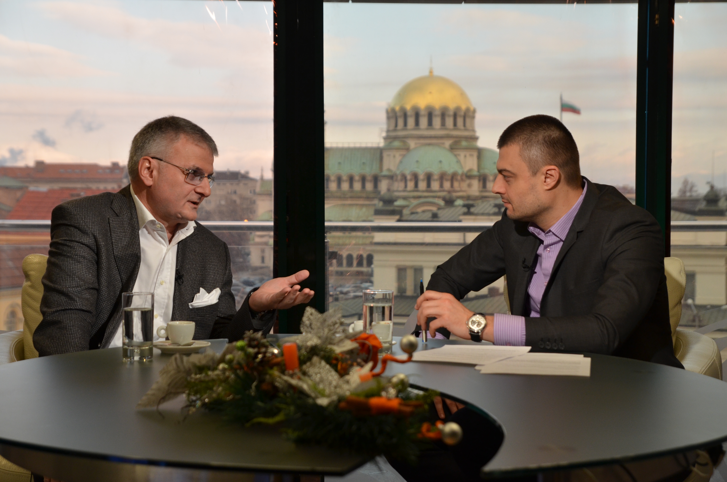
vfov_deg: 21.5
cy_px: 241
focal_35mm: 63
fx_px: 1270
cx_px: 364
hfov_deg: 32.0
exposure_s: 1/125
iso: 500
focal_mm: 42
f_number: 4
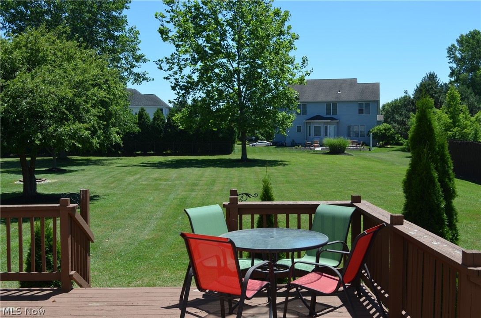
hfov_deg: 46.5
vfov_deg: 31.7
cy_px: 159
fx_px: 560
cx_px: 240
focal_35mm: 42
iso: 140
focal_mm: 28
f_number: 8
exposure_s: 1/250
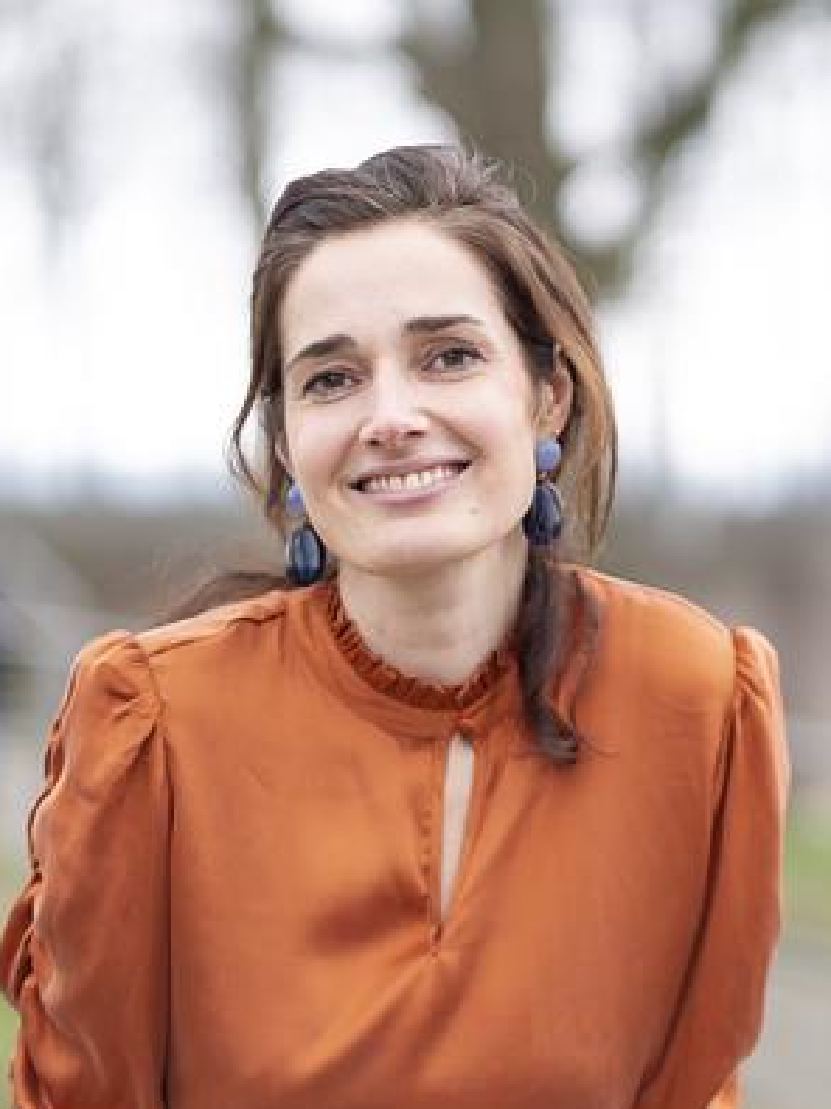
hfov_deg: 16.1
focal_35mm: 92
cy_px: 519
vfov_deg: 21.3
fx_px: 2946
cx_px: 413
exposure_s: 1/1000
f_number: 1.2
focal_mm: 56
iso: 500
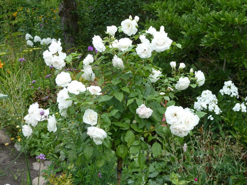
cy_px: 92
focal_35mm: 48
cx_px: 124
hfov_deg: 39.7
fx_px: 343
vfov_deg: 30.3
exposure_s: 1/30
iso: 160
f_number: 3.8
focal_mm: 7.9
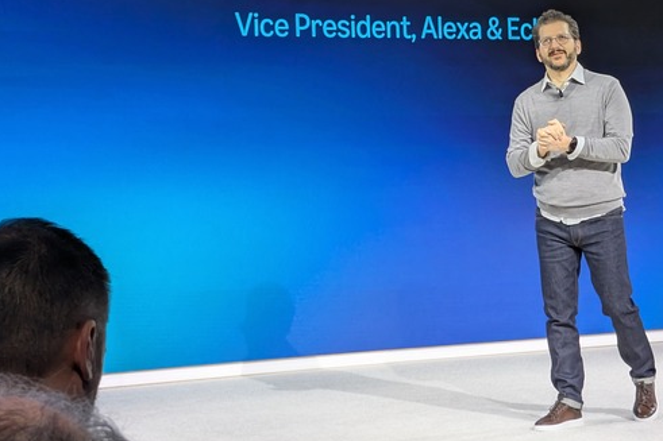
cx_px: 392
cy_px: 63
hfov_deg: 25.0
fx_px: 1491
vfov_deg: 16.7
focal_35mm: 81
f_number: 1.7
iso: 97
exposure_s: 1/298
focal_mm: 4.53
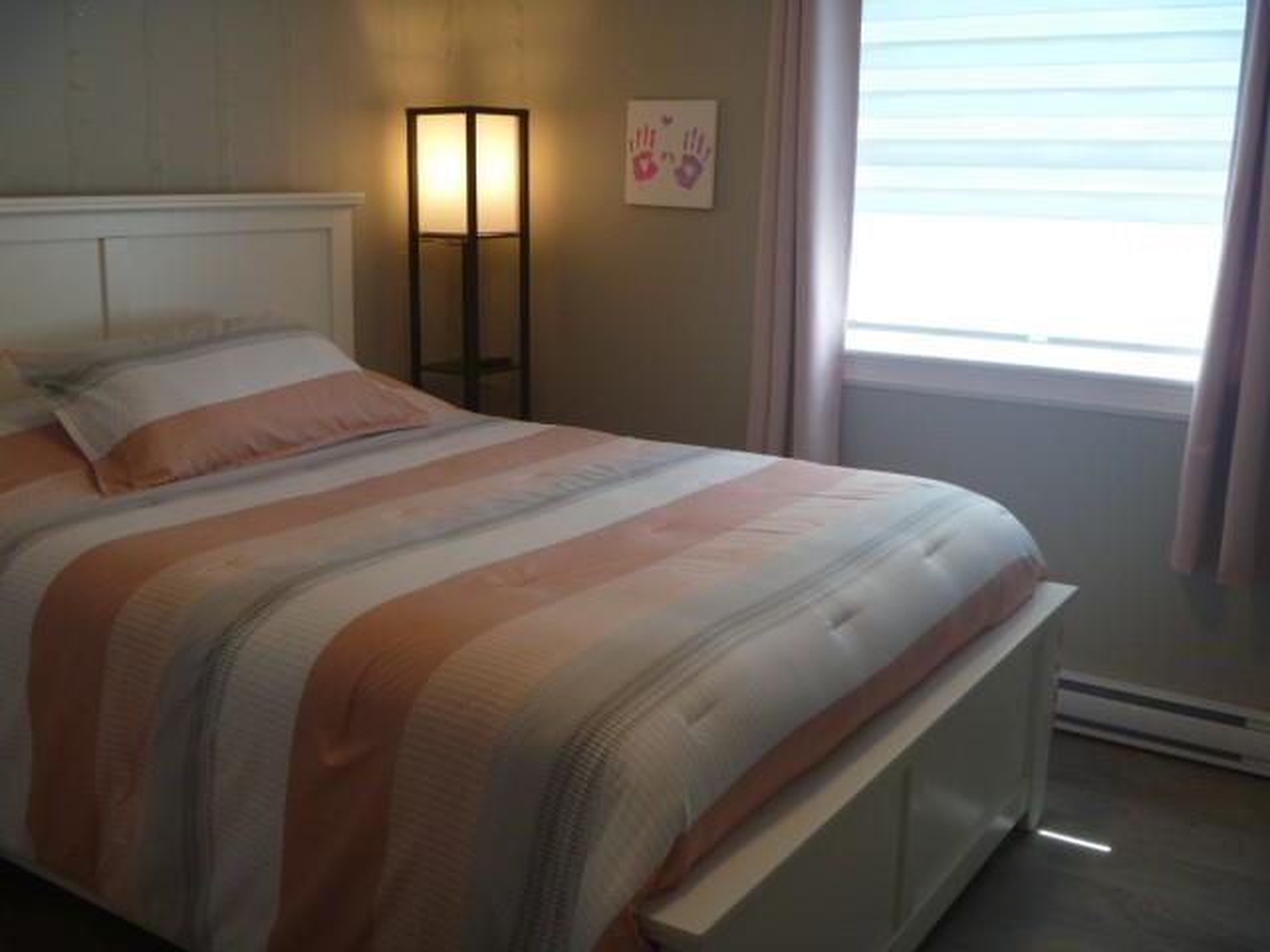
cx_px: 635
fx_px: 1284
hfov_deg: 52.6
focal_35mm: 35
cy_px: 476
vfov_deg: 40.7
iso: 160
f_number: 3.5
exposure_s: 1/30
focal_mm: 6.3
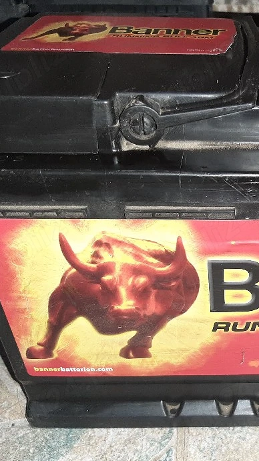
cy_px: 239
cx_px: 264
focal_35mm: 41
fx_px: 501
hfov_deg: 27.2
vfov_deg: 49.4
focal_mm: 3.93
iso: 1000
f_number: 1.7
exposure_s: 1/17
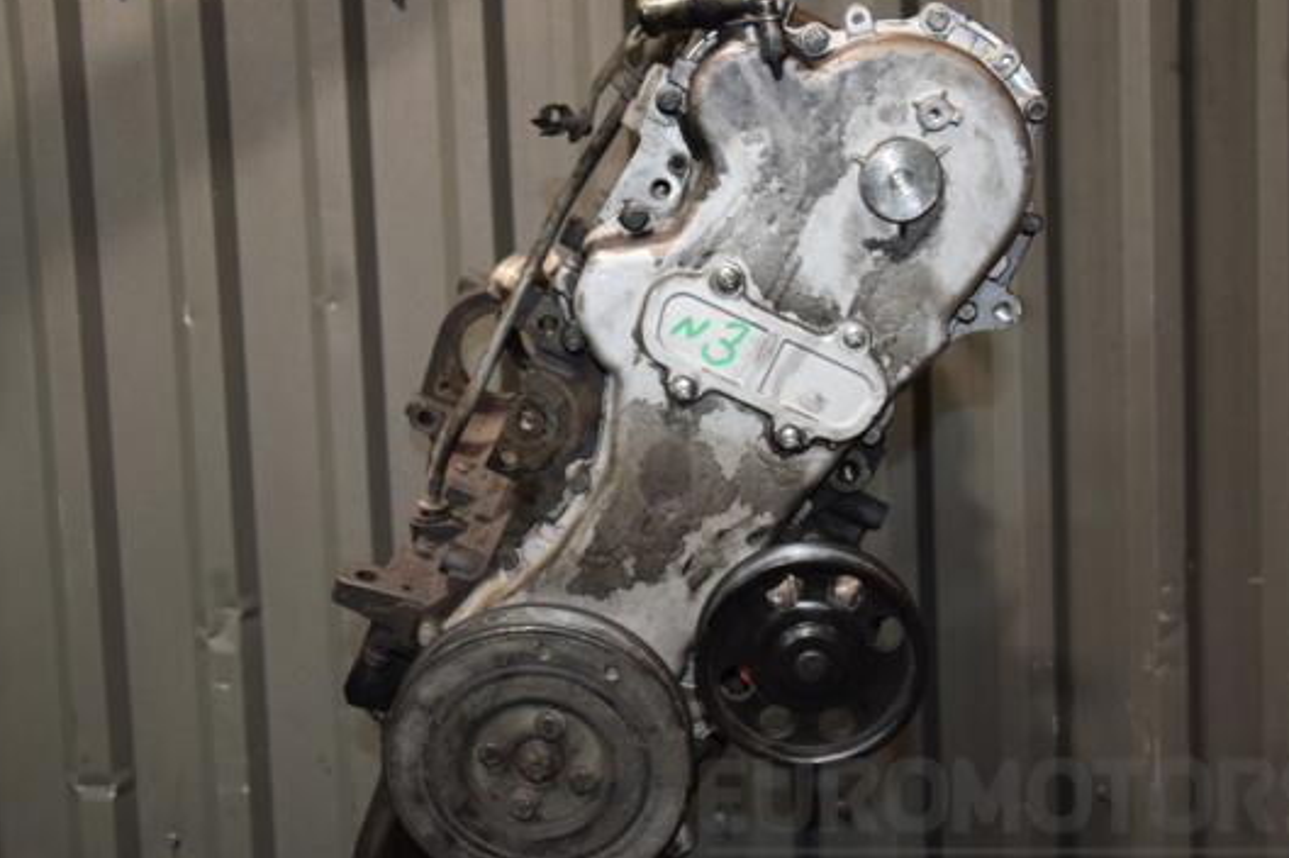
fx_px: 1523
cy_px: 470
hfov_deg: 45.9
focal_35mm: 43
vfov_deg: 31.4
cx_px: 653
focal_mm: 25
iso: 800
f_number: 5
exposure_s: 1/60
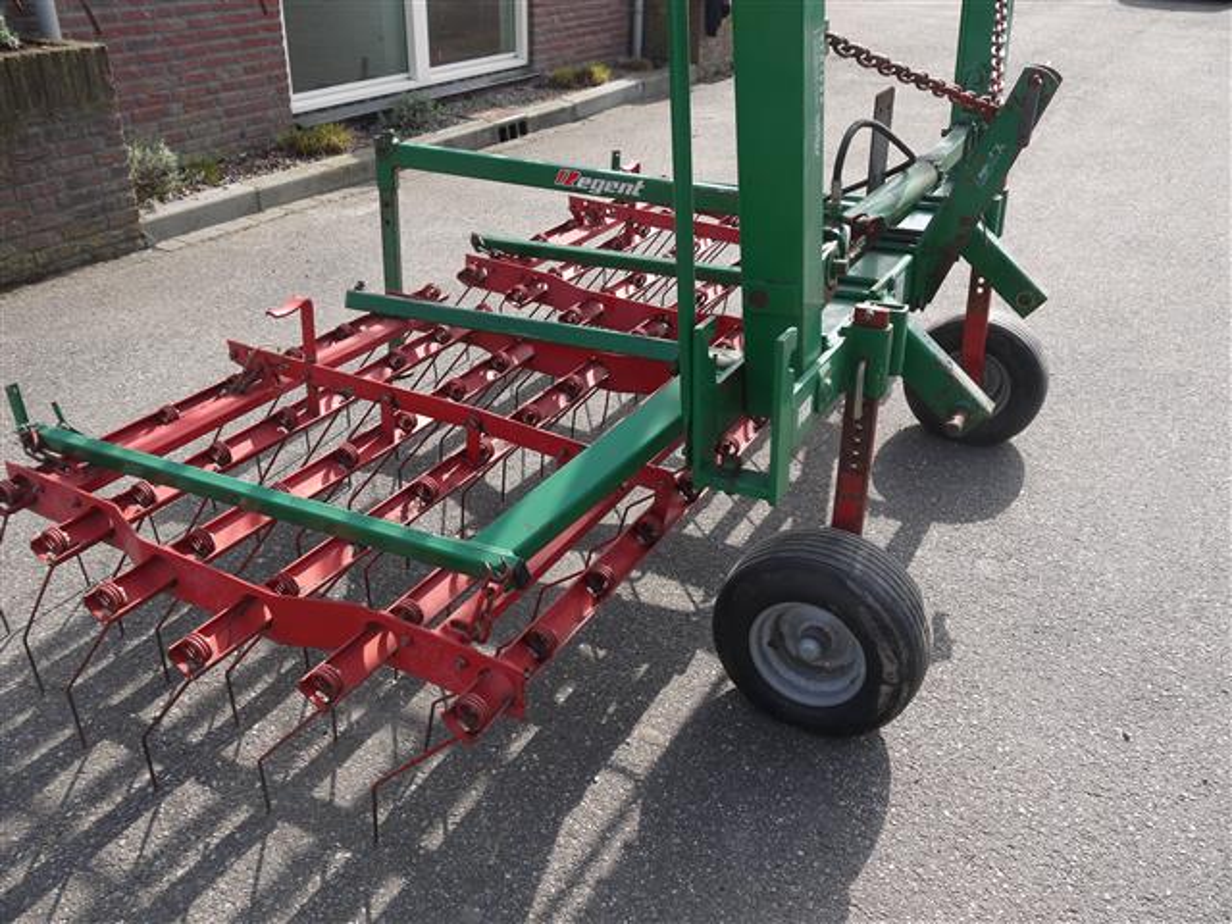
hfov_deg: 60.0
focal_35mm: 30
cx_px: 616
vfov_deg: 46.8
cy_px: 462
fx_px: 1068
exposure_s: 1/200
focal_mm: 15
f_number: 5.6
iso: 100
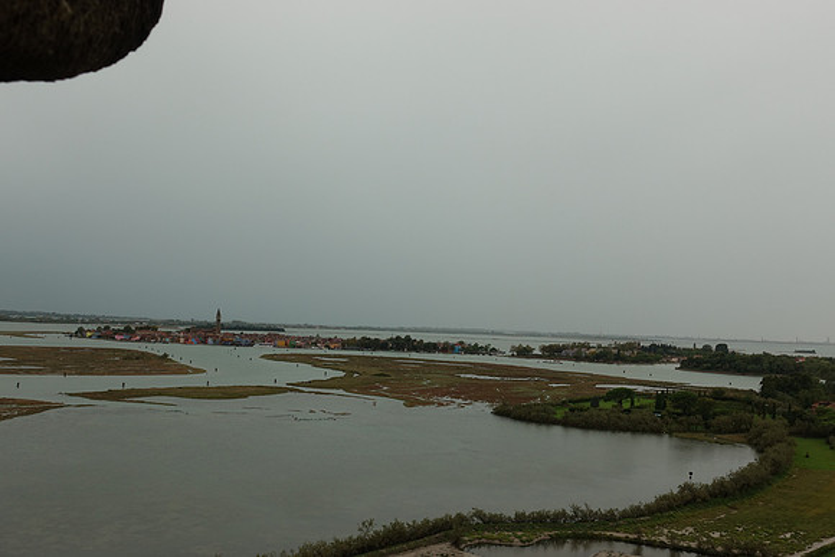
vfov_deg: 36.9
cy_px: 278
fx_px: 835
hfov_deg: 53.1
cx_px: 418
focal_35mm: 36
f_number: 5.6
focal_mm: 13.34
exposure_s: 1/100
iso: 125
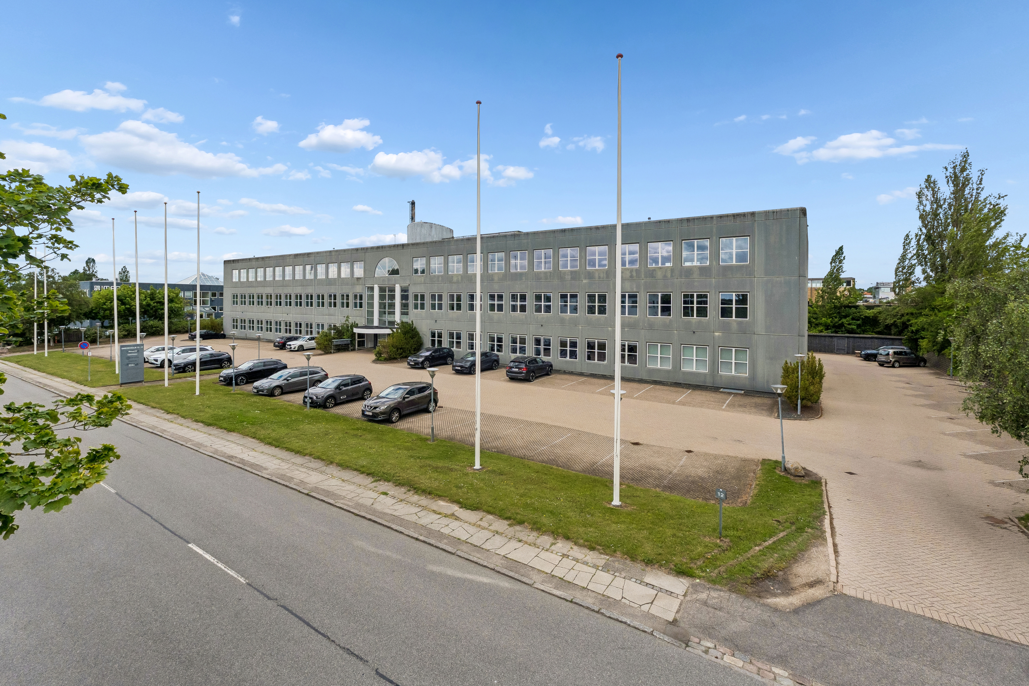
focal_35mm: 15
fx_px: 429
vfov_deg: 77.3
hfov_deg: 100.4
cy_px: 343
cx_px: 514
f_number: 8
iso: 200
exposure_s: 1/1250
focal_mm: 10
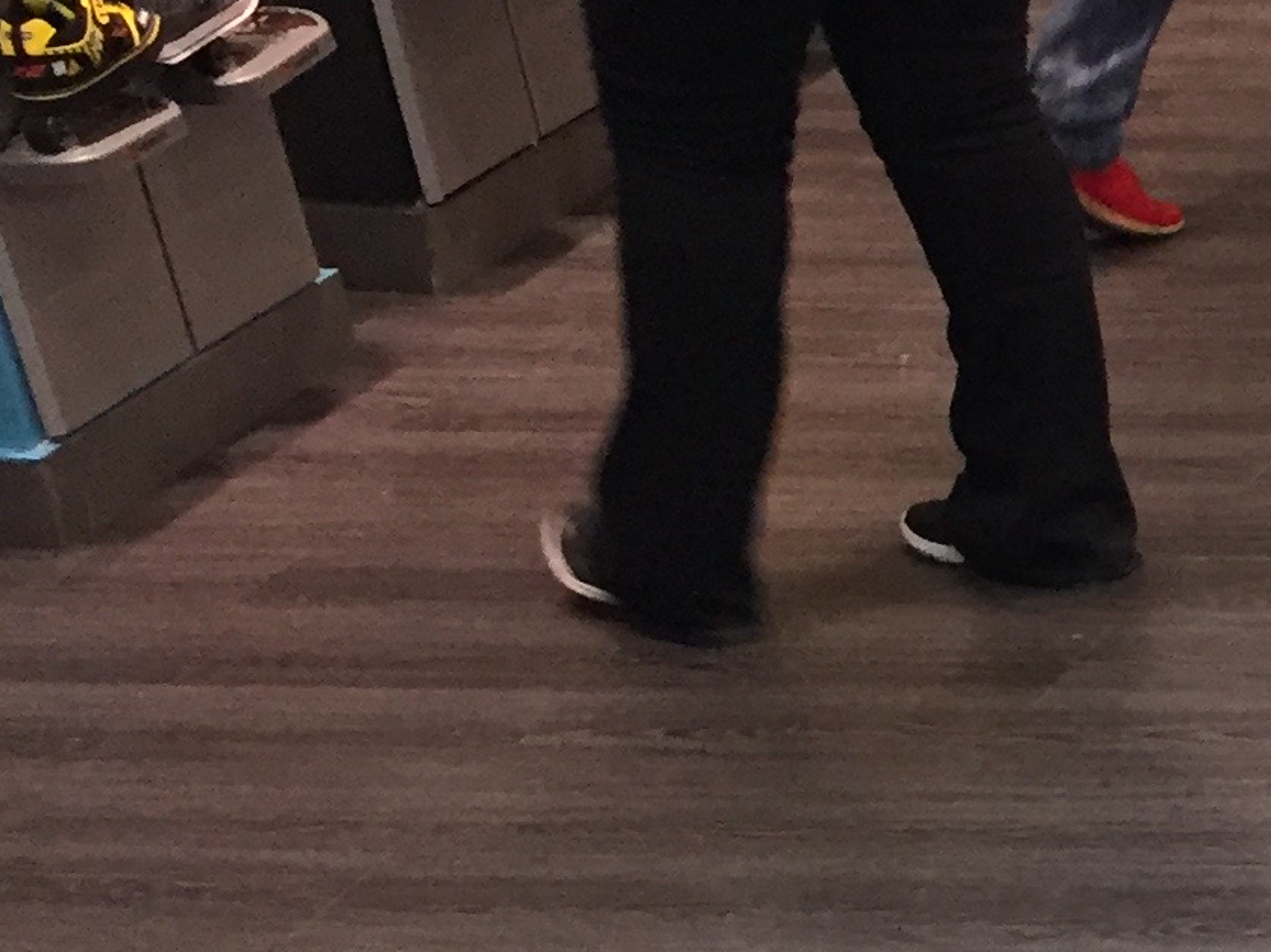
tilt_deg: -29.5
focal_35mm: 113
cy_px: 1163
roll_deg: +1.9
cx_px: 2160
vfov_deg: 12.8
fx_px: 4148
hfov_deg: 15.4
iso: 125
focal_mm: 4.15
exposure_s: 1/30
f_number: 2.2
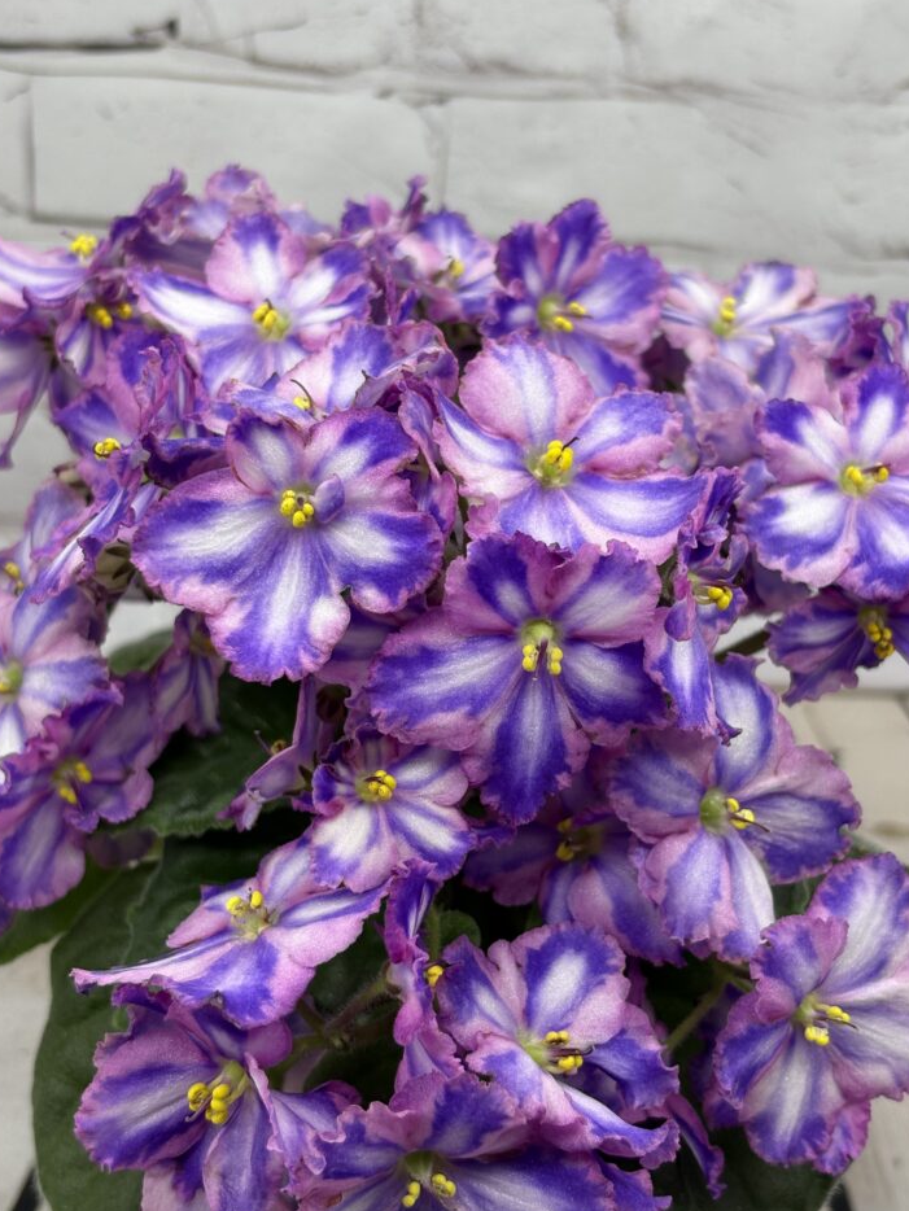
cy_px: 604
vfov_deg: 33.8
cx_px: 480
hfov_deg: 25.7
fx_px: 1995
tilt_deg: -34.7
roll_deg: -3.7
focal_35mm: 57
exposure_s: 1/450
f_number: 1.6
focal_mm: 5.96
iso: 40
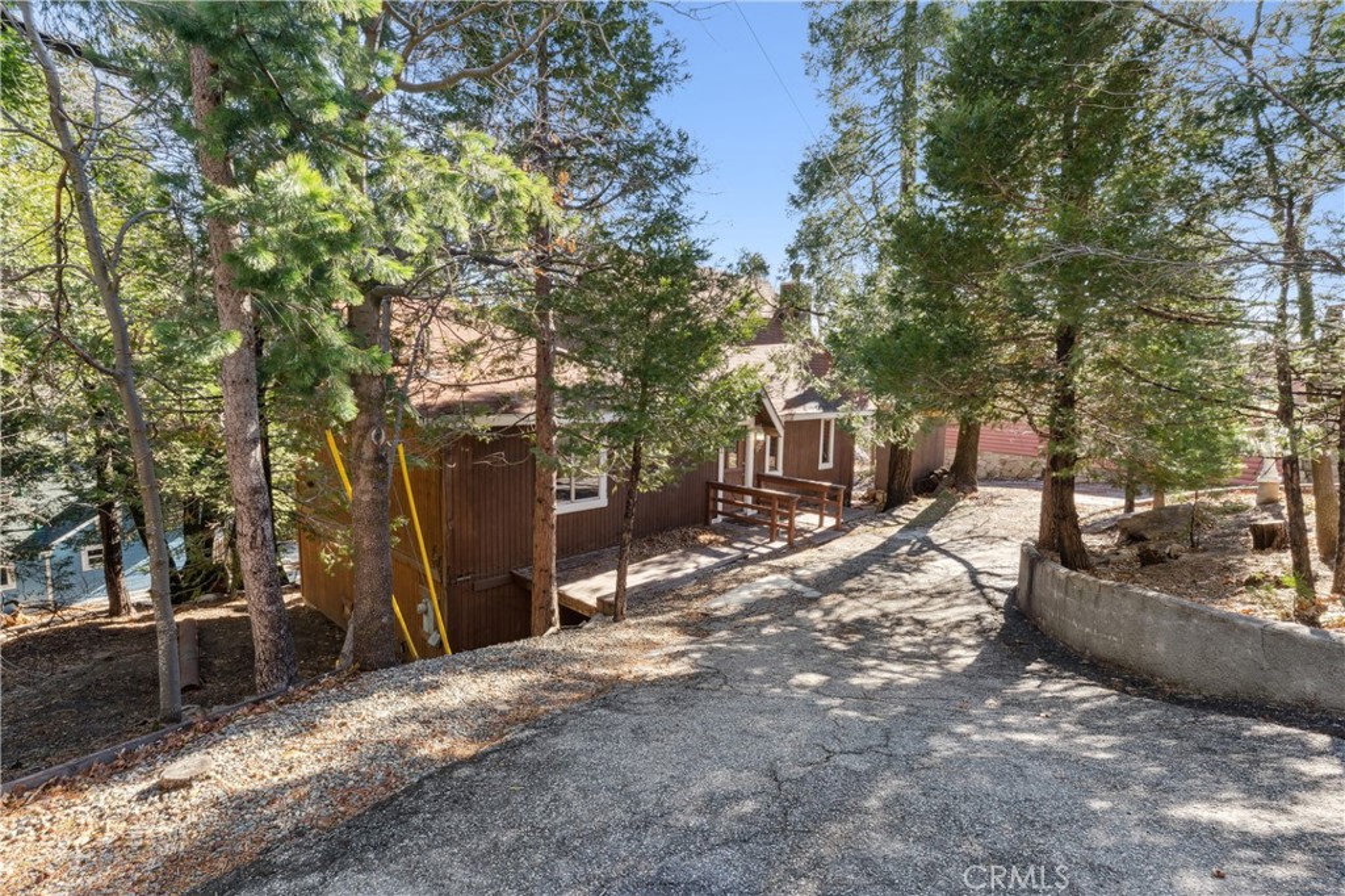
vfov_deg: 72.7
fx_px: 609
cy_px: 448
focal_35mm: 16
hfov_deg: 95.7
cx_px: 672
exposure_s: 1/3.33
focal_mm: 16.3
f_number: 22
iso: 100
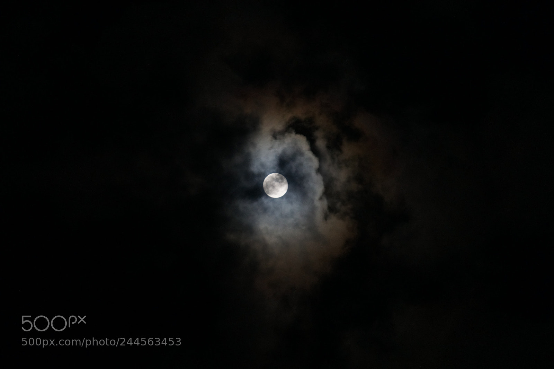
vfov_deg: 8.3
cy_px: 184
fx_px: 2538
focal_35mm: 165
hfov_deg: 12.5
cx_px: 277
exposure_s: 1/25
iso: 800
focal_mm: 110
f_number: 5.6
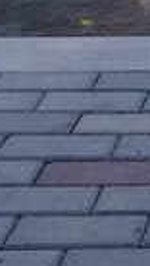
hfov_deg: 6.9
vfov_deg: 12.4
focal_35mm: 161
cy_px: -176
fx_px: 1134
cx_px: 425
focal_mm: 3.3
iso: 50
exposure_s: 1/524
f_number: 2.2
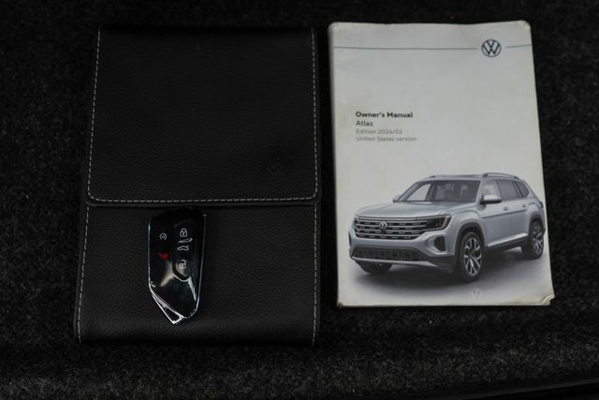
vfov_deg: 31.9
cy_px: 200
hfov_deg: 46.4
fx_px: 699
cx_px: 300
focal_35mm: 42
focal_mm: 28
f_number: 3.2
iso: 200
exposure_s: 1/40
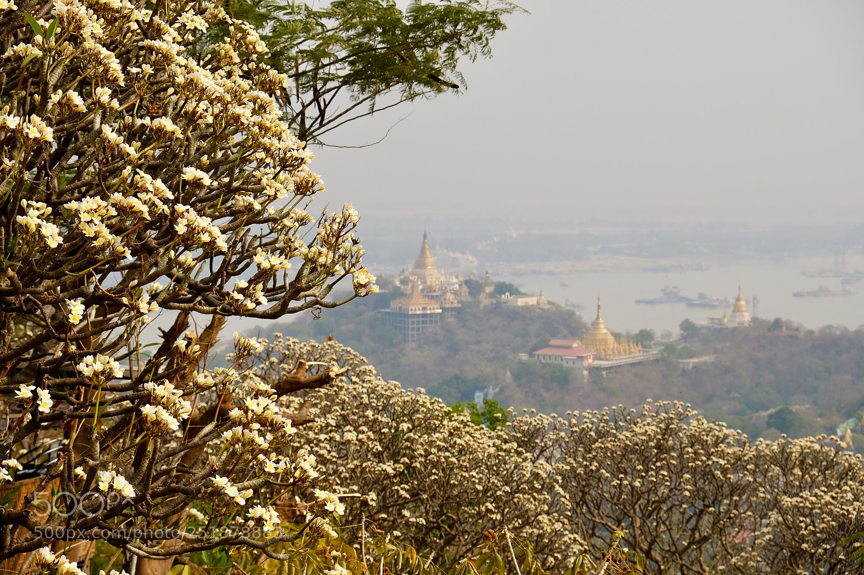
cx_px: 432
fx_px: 1991
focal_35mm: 83
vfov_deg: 16.4
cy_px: 288
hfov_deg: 24.5
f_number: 5.6
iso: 200
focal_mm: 55
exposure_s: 1/680
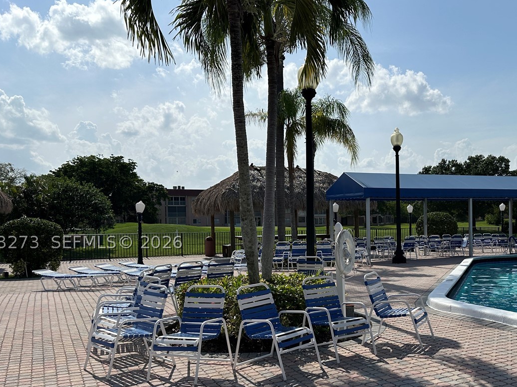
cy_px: 242
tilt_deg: -2.4
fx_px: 552
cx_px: 335
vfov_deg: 38.4
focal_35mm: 37
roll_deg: +0.0
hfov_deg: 49.5
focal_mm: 6.86
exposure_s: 1/12048
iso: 80
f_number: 1.78
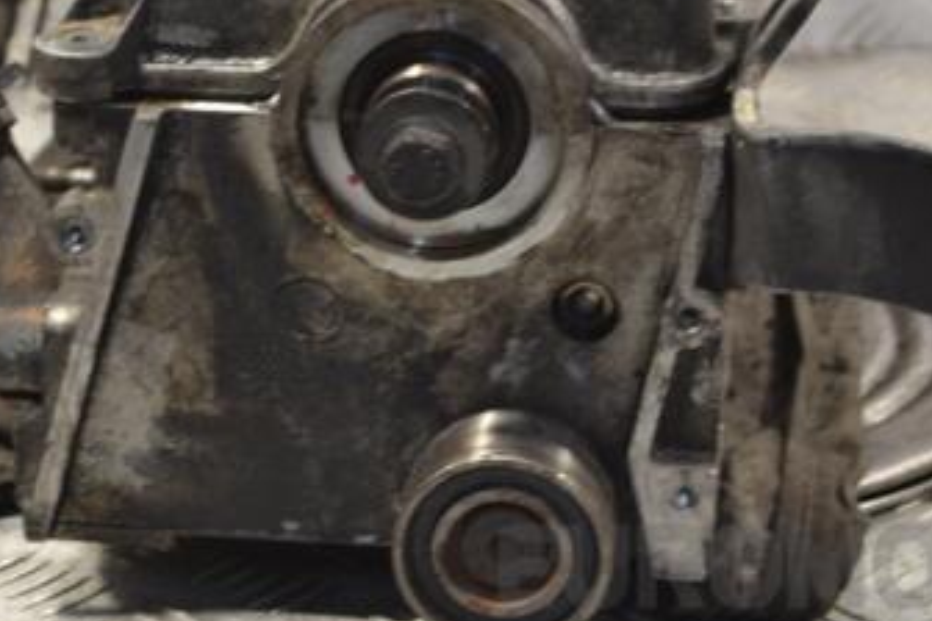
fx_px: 3469
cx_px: 447
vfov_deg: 10.2
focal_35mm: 134
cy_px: 197
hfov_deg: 15.3
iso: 500
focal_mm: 50
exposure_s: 1/30
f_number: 5.6
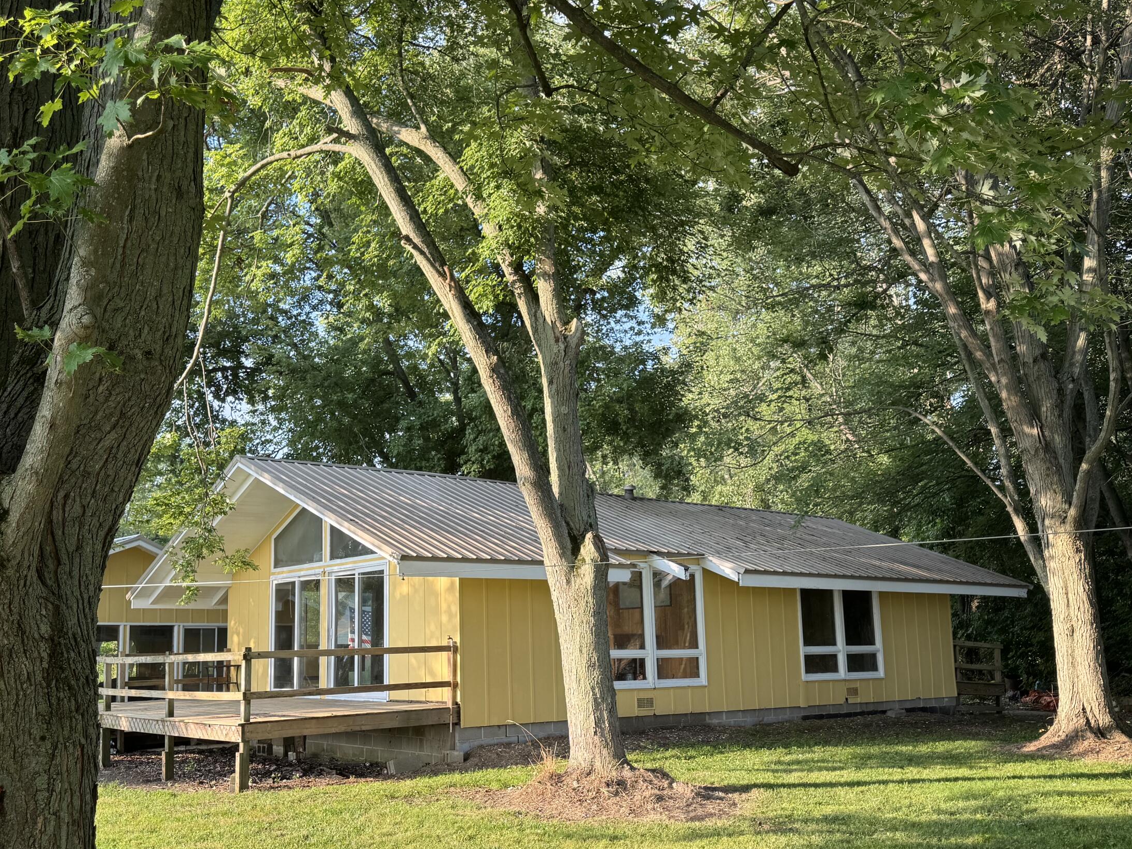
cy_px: 532
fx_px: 1079
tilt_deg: +4.7
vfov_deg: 42.6
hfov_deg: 55.2
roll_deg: +0.6
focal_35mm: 33
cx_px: 495
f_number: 1.78
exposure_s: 1/488
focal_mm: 6.76
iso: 80
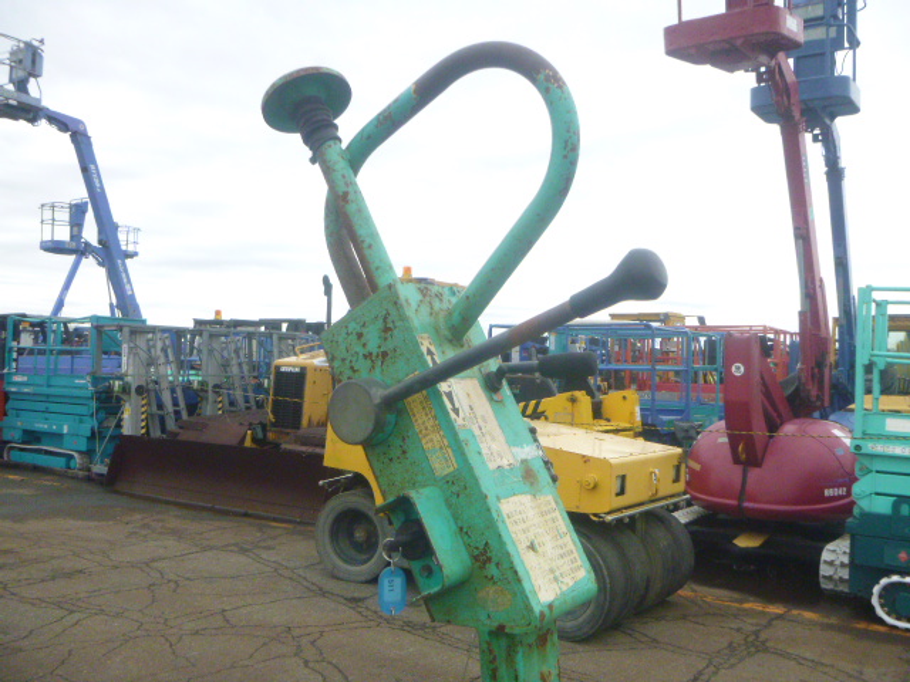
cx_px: 455
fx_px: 868
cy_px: 341
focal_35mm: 33
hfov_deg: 55.4
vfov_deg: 42.9
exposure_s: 1/1300
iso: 400
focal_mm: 5.9
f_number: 10
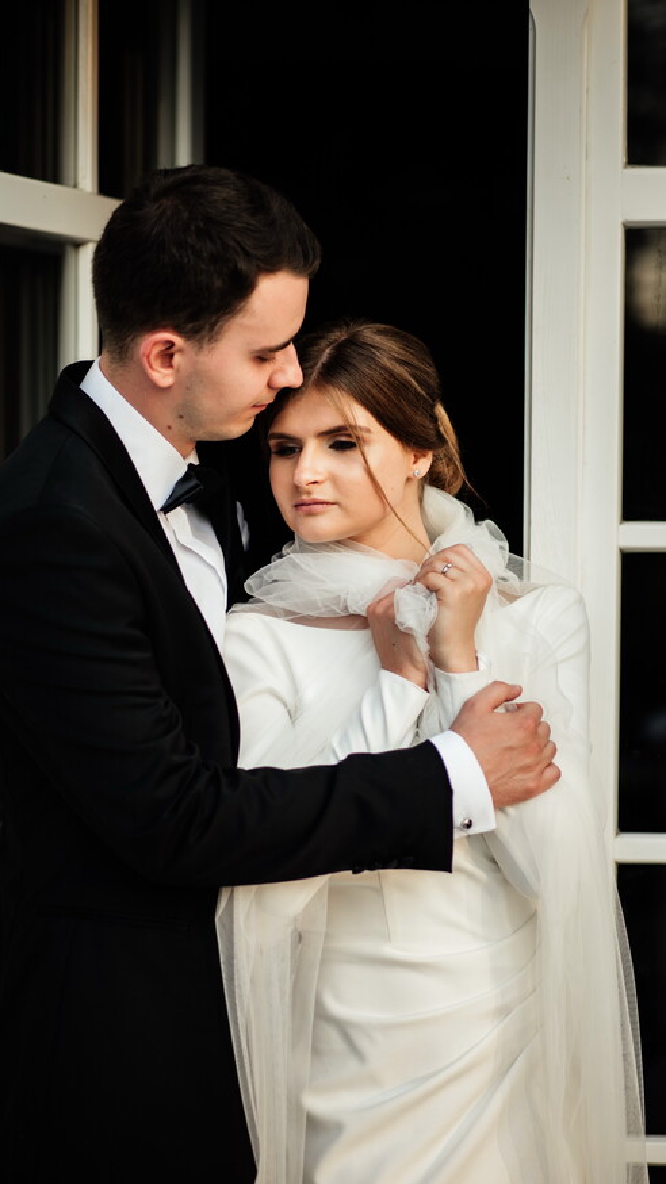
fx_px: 2826
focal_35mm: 90
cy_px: 590
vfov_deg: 23.7
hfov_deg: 13.4
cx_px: 357
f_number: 1.8
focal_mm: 85
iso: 250
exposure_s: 1/1000
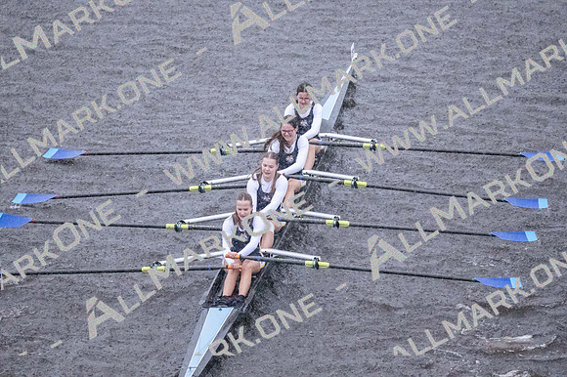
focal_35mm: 300
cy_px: 188
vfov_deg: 4.6
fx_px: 4722
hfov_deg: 6.9
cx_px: 284
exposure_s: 1/1600
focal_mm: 200
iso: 10000
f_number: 2.8
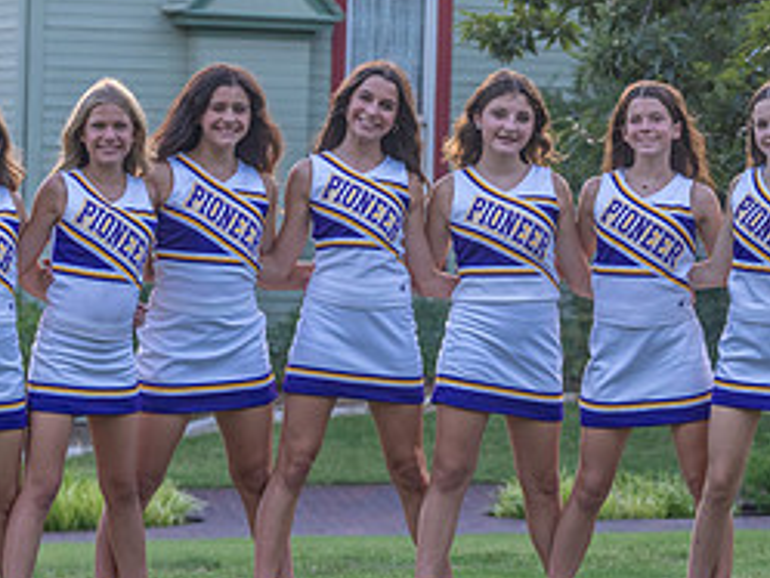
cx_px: 495
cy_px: 227
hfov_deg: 9.3
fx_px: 4740
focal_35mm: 213
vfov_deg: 7.0
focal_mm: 95
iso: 1600
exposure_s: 1/320
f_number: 4
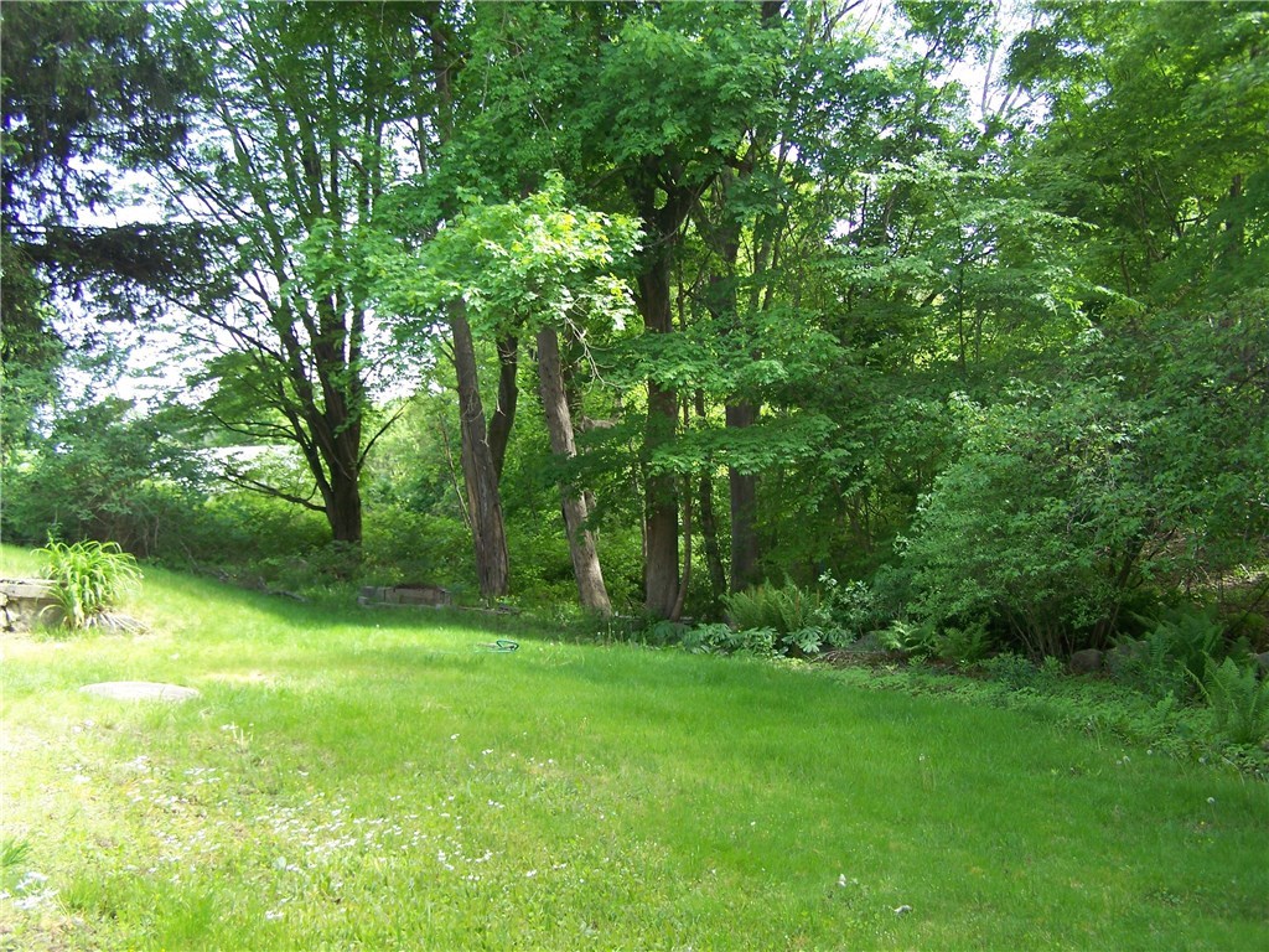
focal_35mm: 38
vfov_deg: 37.7
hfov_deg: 49.0
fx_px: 1393
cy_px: 476
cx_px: 634
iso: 64
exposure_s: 1/80
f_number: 2.8
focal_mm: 6.3
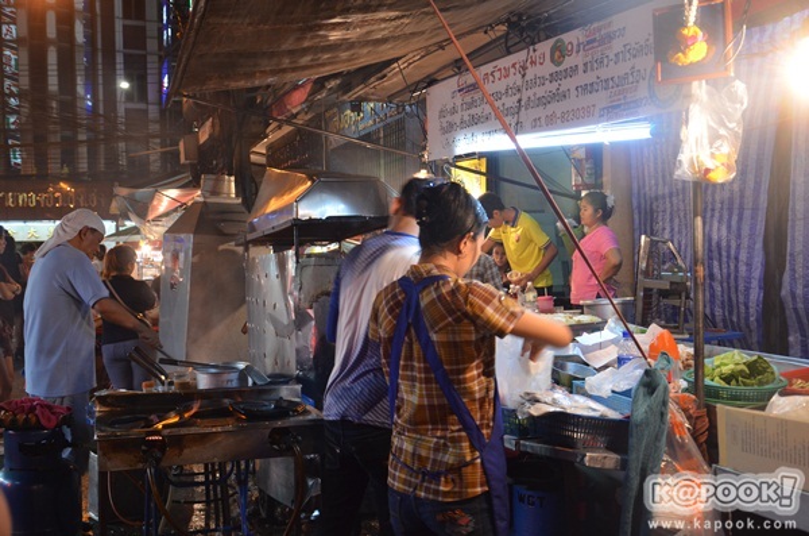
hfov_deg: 51.4
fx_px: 841
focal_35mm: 38
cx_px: 404
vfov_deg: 35.3
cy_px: 268
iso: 640
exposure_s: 1/25
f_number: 4.5
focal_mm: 25
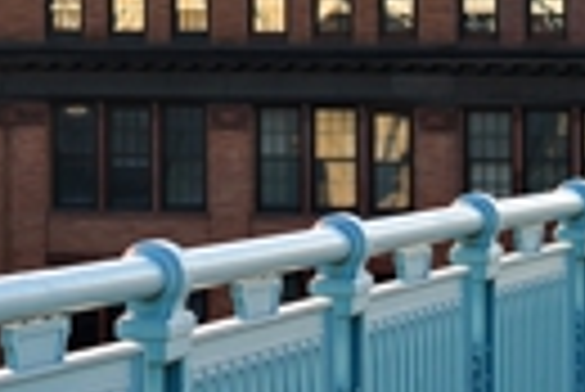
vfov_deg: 5.6
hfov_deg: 8.4
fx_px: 3937
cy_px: -318
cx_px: -180
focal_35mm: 242
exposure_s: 1/1000
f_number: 2.8
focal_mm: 35
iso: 100
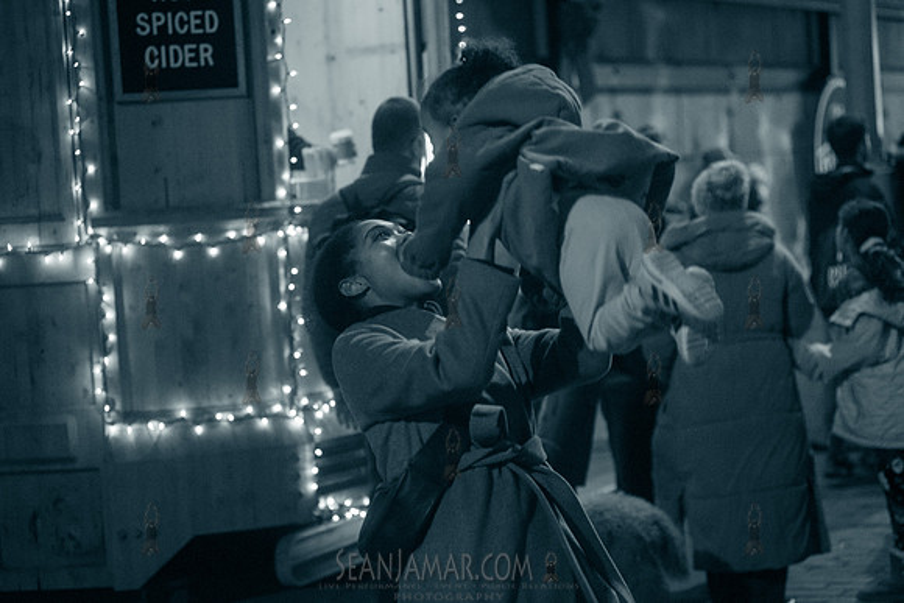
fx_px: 2009
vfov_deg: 17.1
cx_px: 452
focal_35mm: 80
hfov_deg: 25.4
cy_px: 302
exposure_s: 1/200
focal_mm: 80
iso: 8000
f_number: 3.2
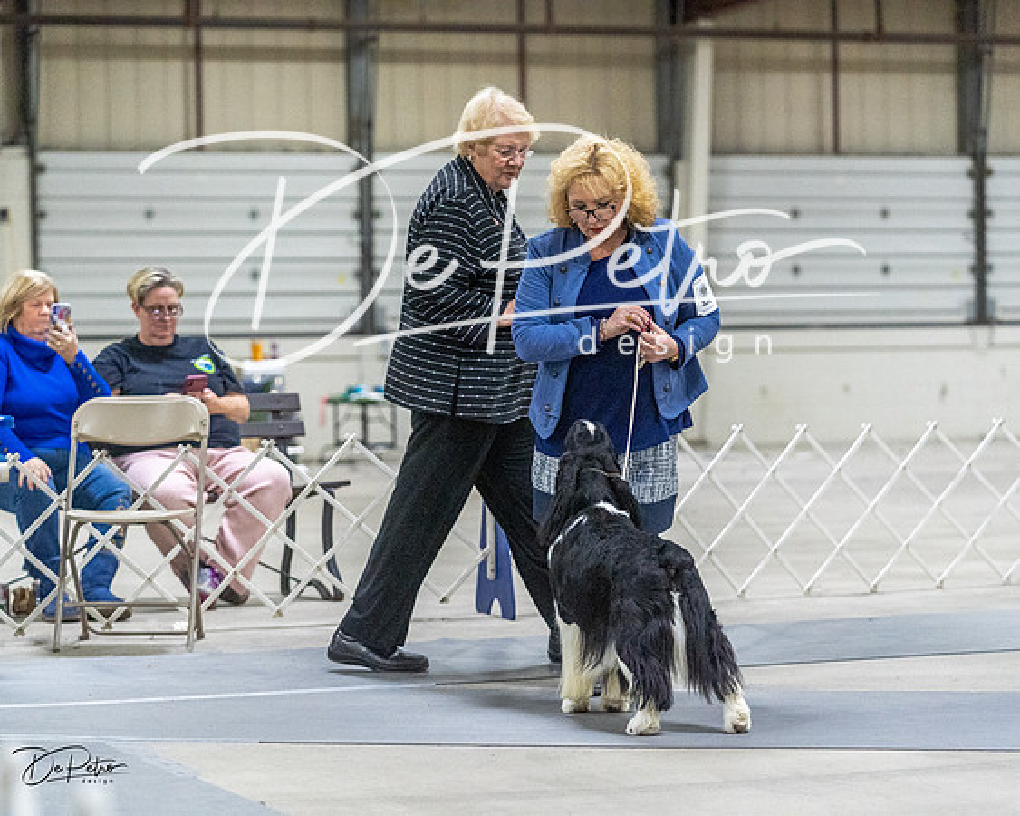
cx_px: 510
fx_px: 3263
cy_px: 408
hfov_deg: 17.8
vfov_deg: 14.2
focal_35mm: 108
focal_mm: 96
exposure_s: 1/400
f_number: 3.2
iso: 6400
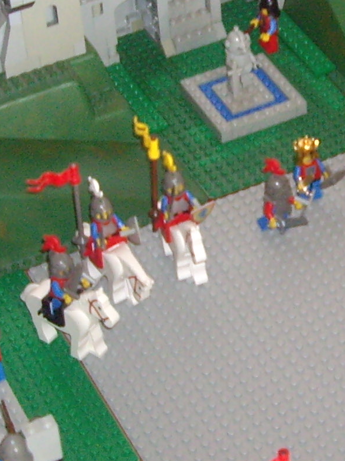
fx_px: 1808
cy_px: 179
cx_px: 288
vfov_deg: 14.5
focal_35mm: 136
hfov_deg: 10.9
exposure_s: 1/40
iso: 200
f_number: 2.7
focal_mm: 6.2
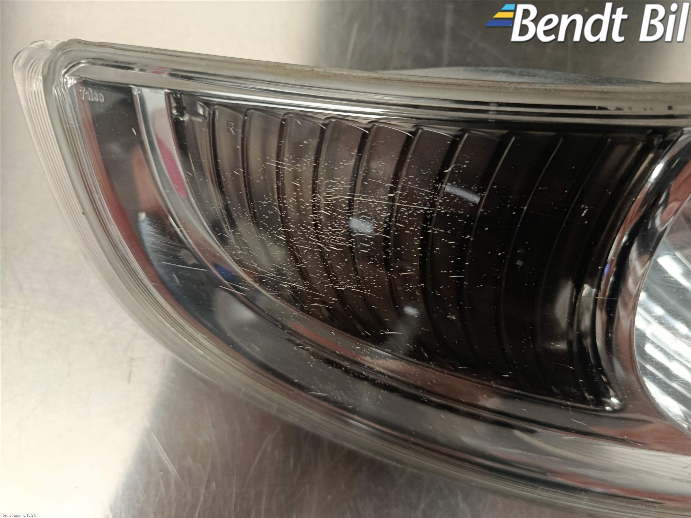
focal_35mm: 24
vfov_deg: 56.8
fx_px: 479
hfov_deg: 71.6
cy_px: 259
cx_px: 346
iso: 748
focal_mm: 5.24
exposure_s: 1/50
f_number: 1.7
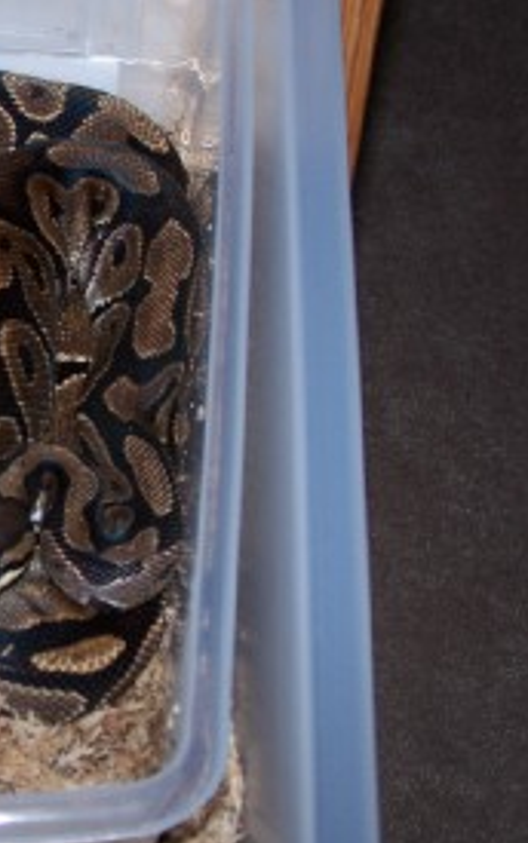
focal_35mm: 91
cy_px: 405
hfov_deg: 14.0
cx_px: -58
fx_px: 2094
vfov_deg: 22.8
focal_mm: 9.8
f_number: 3.1
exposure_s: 1/60
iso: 80
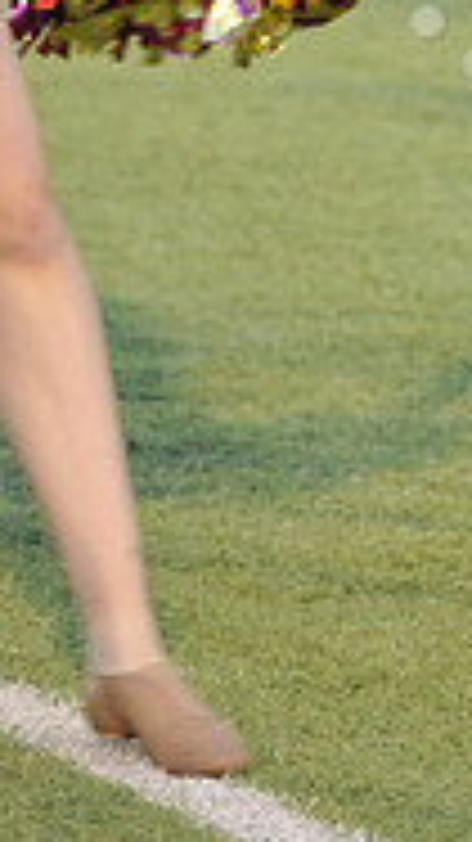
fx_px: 10873
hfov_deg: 2.5
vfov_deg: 4.4
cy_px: -369
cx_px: 791
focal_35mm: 488
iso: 4000
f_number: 5.6
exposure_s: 1/200
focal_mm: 150
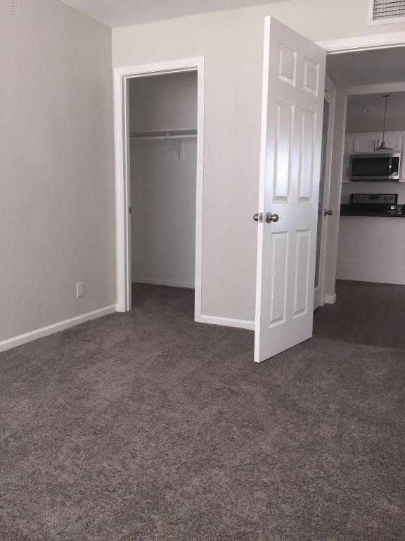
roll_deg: -0.8
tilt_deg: -6.4
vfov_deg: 61.7
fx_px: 452
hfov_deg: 48.2
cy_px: 270
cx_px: 202
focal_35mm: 29
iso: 125
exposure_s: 1/30
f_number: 2.2
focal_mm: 4.15
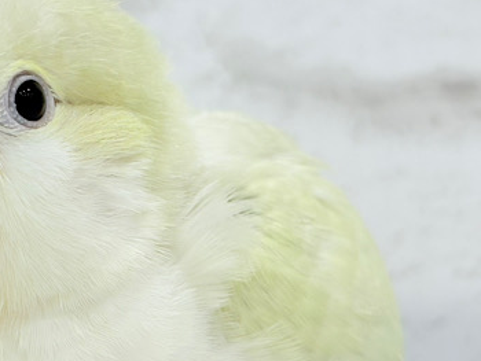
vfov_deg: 15.5
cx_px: 74
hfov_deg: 20.3
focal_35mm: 95
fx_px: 1321
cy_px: 261
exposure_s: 1/100
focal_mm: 5.96
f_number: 1.6
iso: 50
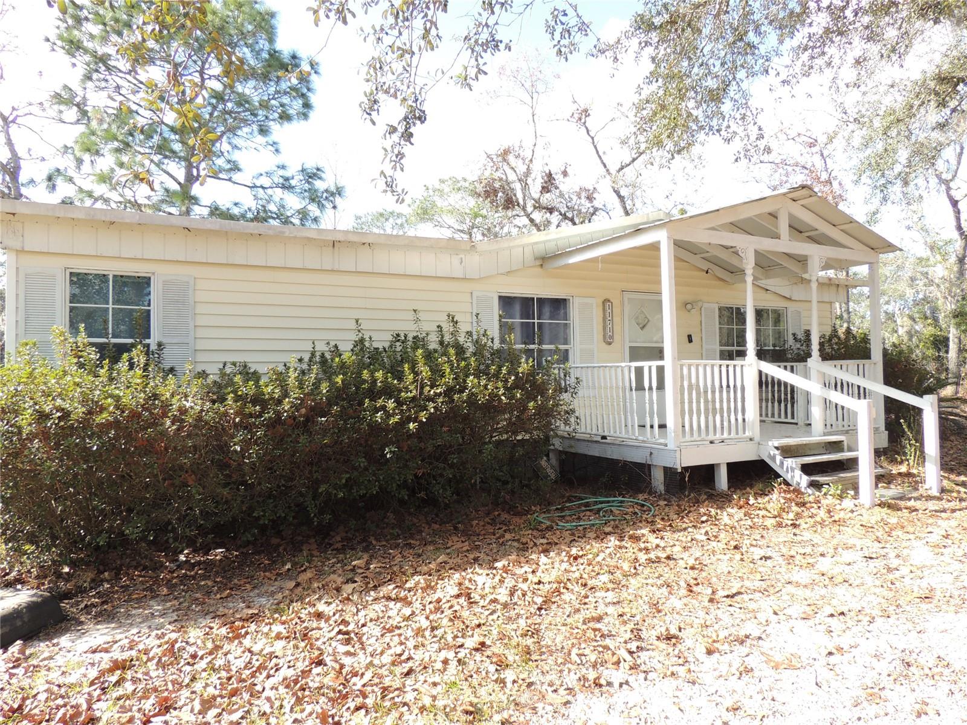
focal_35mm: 24
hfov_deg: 71.6
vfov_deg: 56.8
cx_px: 484
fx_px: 670
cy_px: 362
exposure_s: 1/250
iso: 100
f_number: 3
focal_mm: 4.3
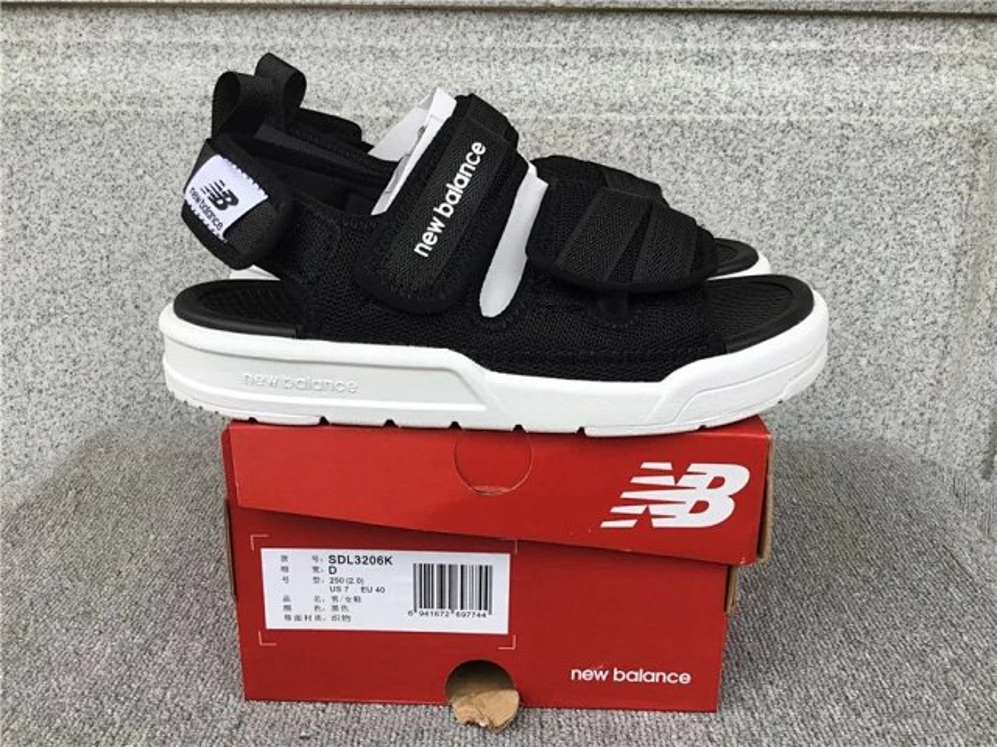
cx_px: 498
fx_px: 893
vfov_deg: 45.4
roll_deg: -0.4
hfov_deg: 58.4
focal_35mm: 31
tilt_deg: -19.0
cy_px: 374
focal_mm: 3.3
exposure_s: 1/112
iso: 25
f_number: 2.4
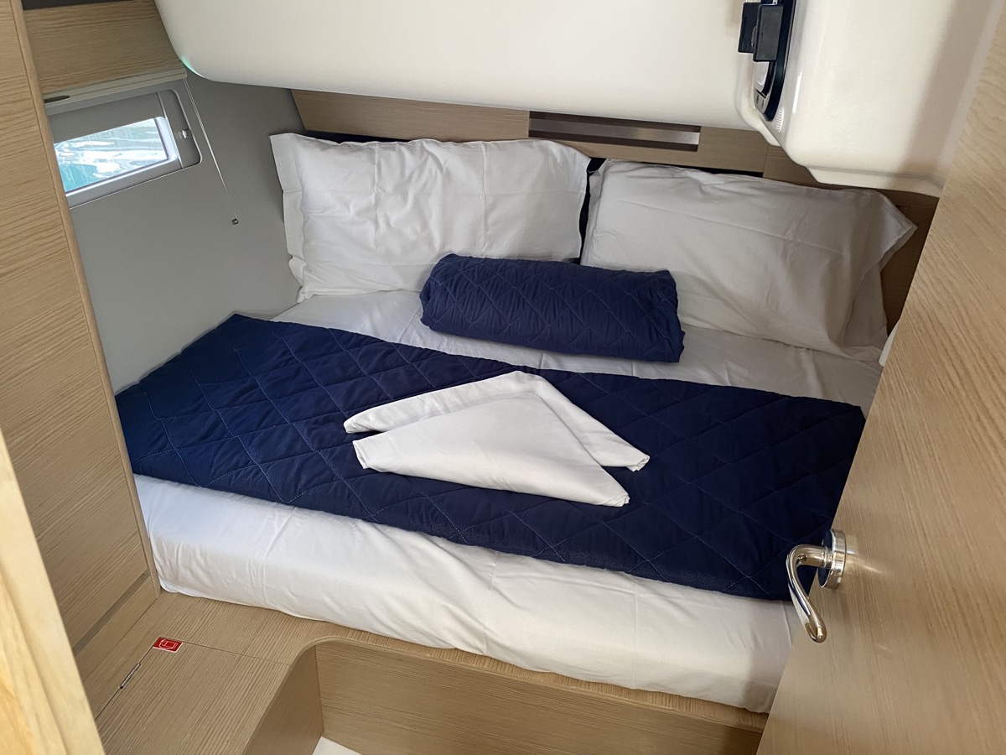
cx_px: 503
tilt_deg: -30.0
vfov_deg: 53.1
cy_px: 378
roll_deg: -3.1
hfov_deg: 67.3
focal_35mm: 26
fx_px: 756
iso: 200
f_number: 1.8
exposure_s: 1/60
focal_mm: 4.25
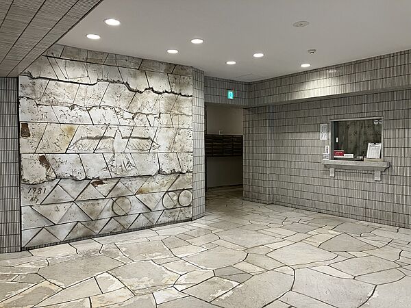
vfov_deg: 49.7
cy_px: 154
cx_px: 206
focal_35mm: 28
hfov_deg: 63.4
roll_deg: +0.7
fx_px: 332
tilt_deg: -1.3
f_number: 1.8
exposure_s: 1/50
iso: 64
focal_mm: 3.99
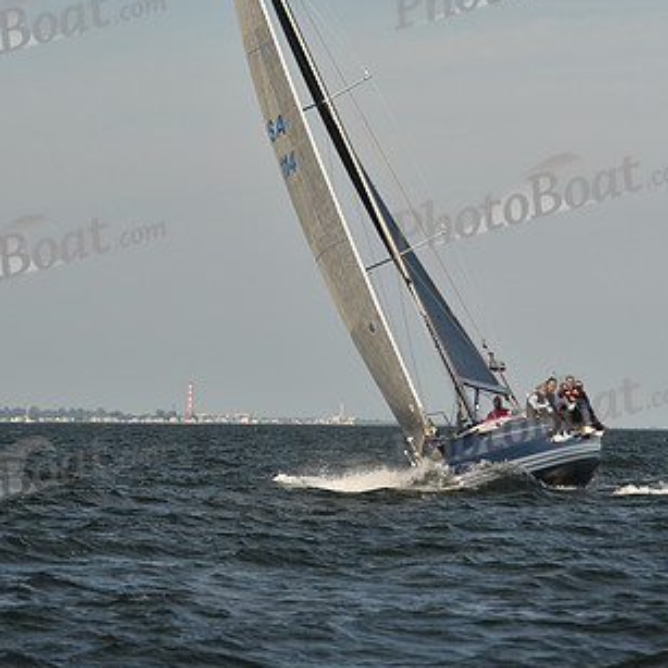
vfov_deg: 6.6
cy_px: 117
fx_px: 5786
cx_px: 280
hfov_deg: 6.6
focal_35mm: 265
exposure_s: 1/800
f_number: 5
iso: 250
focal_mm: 165
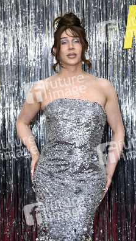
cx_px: 73
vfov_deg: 28.6
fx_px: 474
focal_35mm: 74
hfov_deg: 16.3
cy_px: 120
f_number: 5.6
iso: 400
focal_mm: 70
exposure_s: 1/250
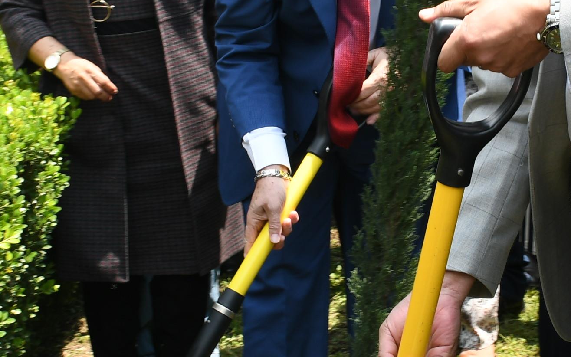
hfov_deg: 21.4
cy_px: 135
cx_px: 371
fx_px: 1510
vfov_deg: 13.5
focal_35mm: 97
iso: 160
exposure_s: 1/100
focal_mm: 20
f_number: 8
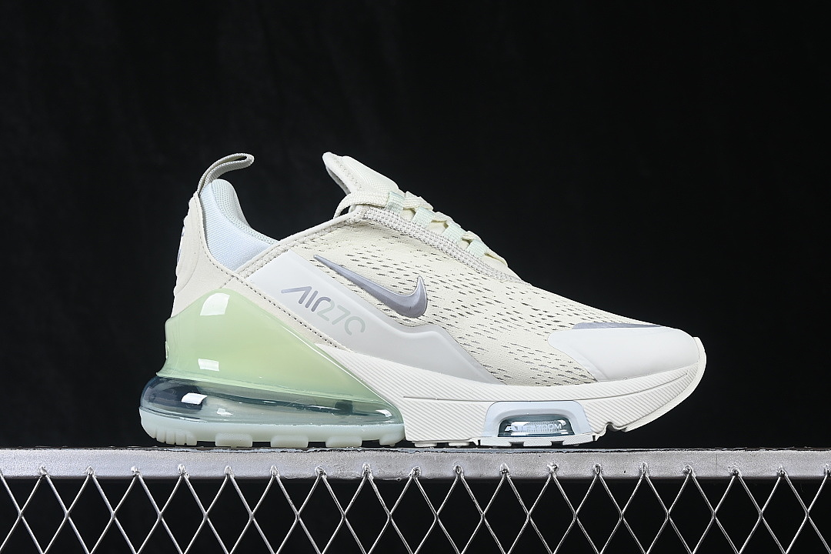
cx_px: 416
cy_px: 277
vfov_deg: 18.2
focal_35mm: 75
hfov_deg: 27.0
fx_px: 1731
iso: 160
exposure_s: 1/80
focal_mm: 50
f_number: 8
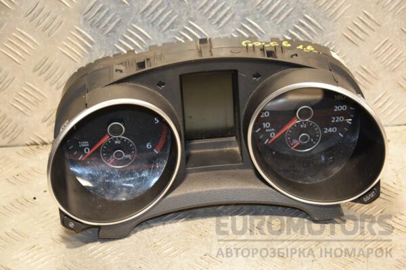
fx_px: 1049
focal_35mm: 93
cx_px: 203
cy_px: 135
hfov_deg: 21.9
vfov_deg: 14.7
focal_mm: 62
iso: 800
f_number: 5.3
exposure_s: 1/100
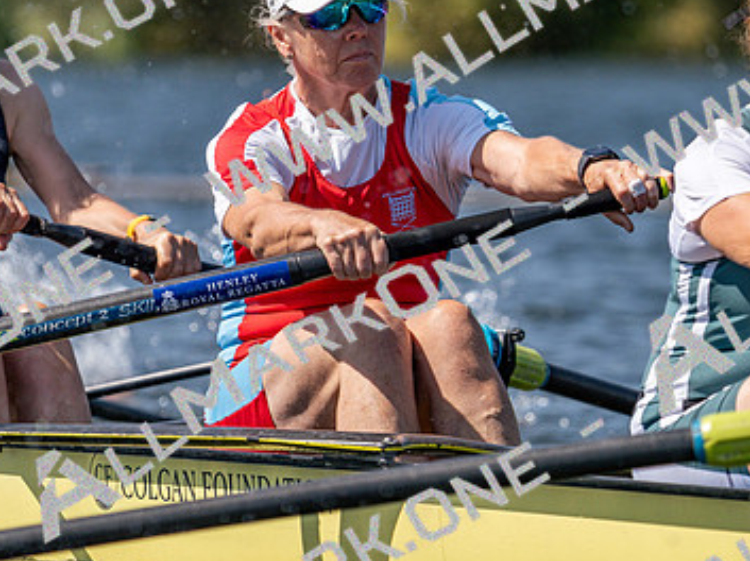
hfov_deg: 3.3
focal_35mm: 609
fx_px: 13181
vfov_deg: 2.4
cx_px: 467
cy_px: 214
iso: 250
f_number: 6.3
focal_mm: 385
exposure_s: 1/2000
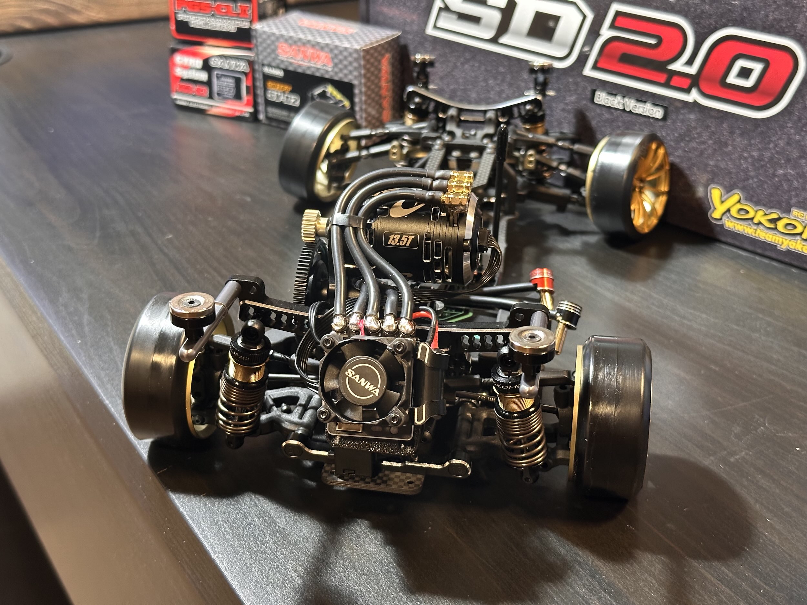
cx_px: 404
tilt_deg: -27.1
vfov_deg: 30.3
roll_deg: -1.4
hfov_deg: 39.7
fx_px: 1119
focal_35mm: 48
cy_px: 302
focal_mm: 6.86
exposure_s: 1/25
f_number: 1.78
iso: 400
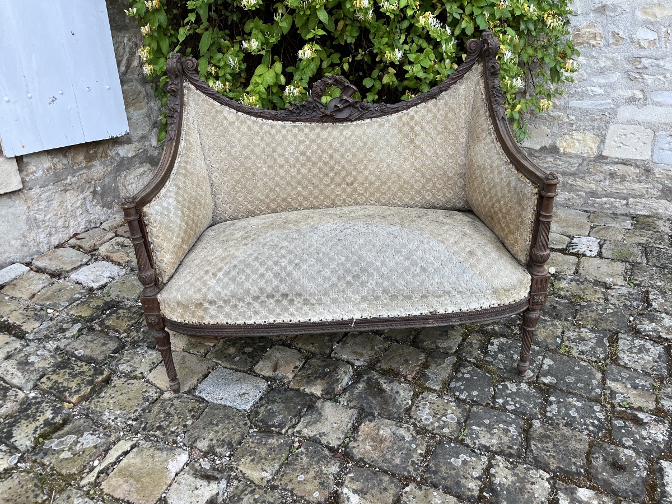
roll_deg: +0.7
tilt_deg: -25.9
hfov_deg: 67.3
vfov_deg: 53.1
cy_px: 252
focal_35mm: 26
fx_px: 505
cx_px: 336
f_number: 1.6
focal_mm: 5.1
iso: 50
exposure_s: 1/121
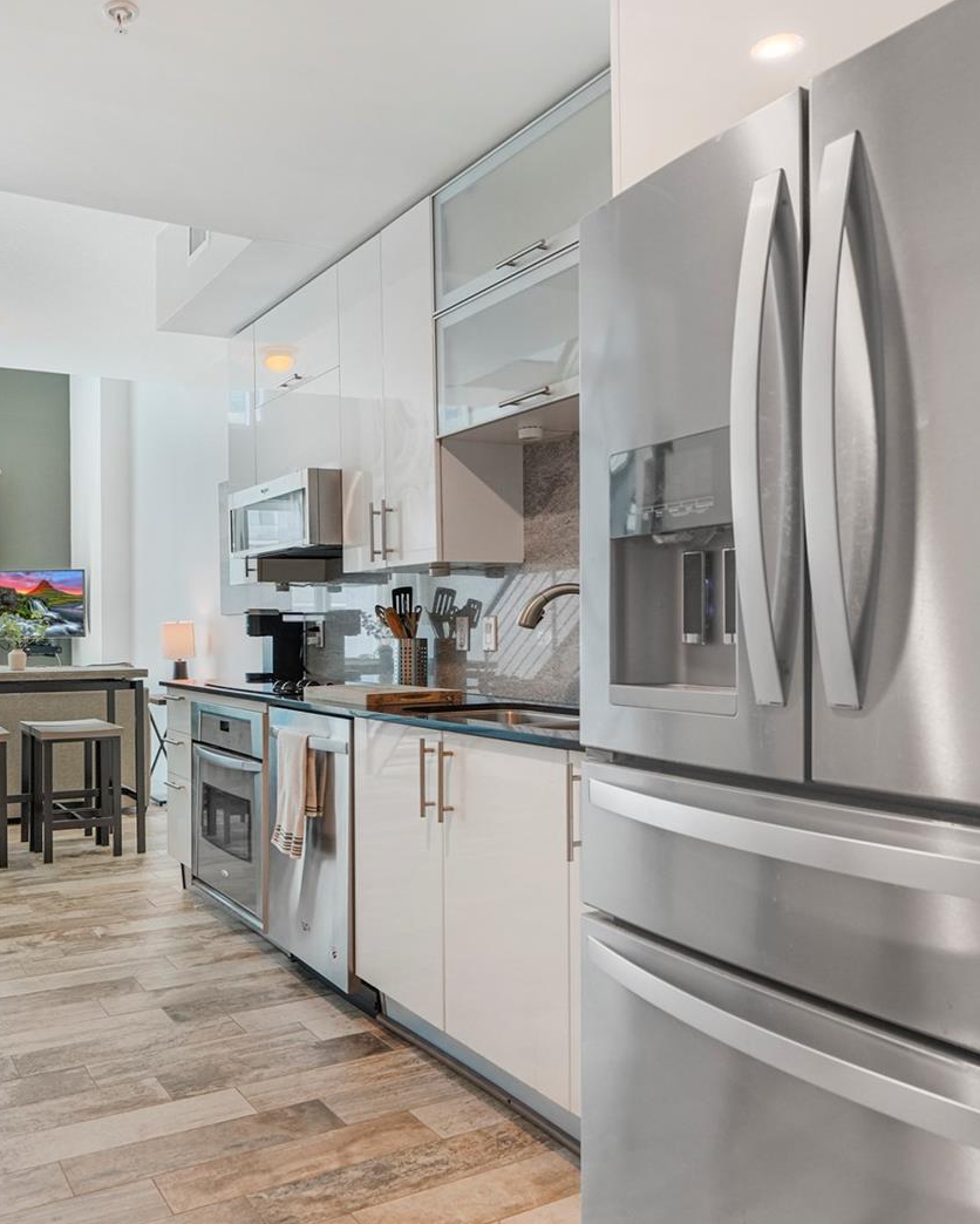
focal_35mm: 23
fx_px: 833
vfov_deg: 72.6
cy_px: 604
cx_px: 345
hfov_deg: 59.8
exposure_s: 1/100
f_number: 4
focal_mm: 16
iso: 640
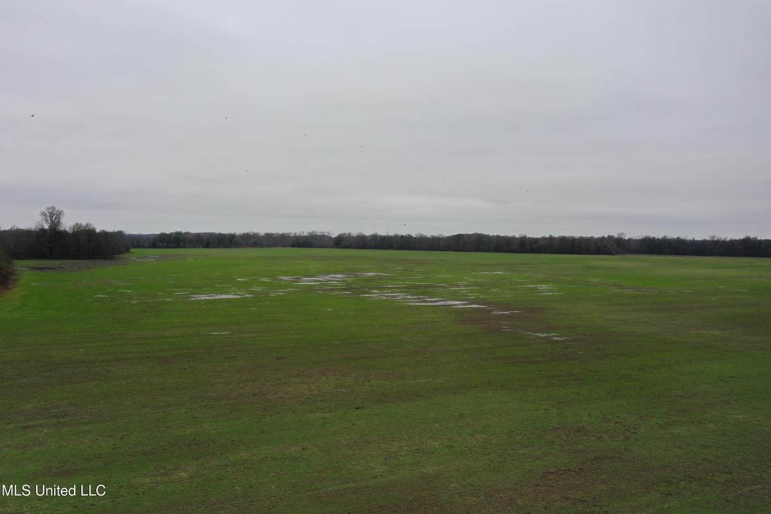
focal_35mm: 28
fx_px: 600
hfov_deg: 65.5
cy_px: 257
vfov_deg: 46.4
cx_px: 386
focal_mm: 10.26
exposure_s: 1/200
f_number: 5
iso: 100
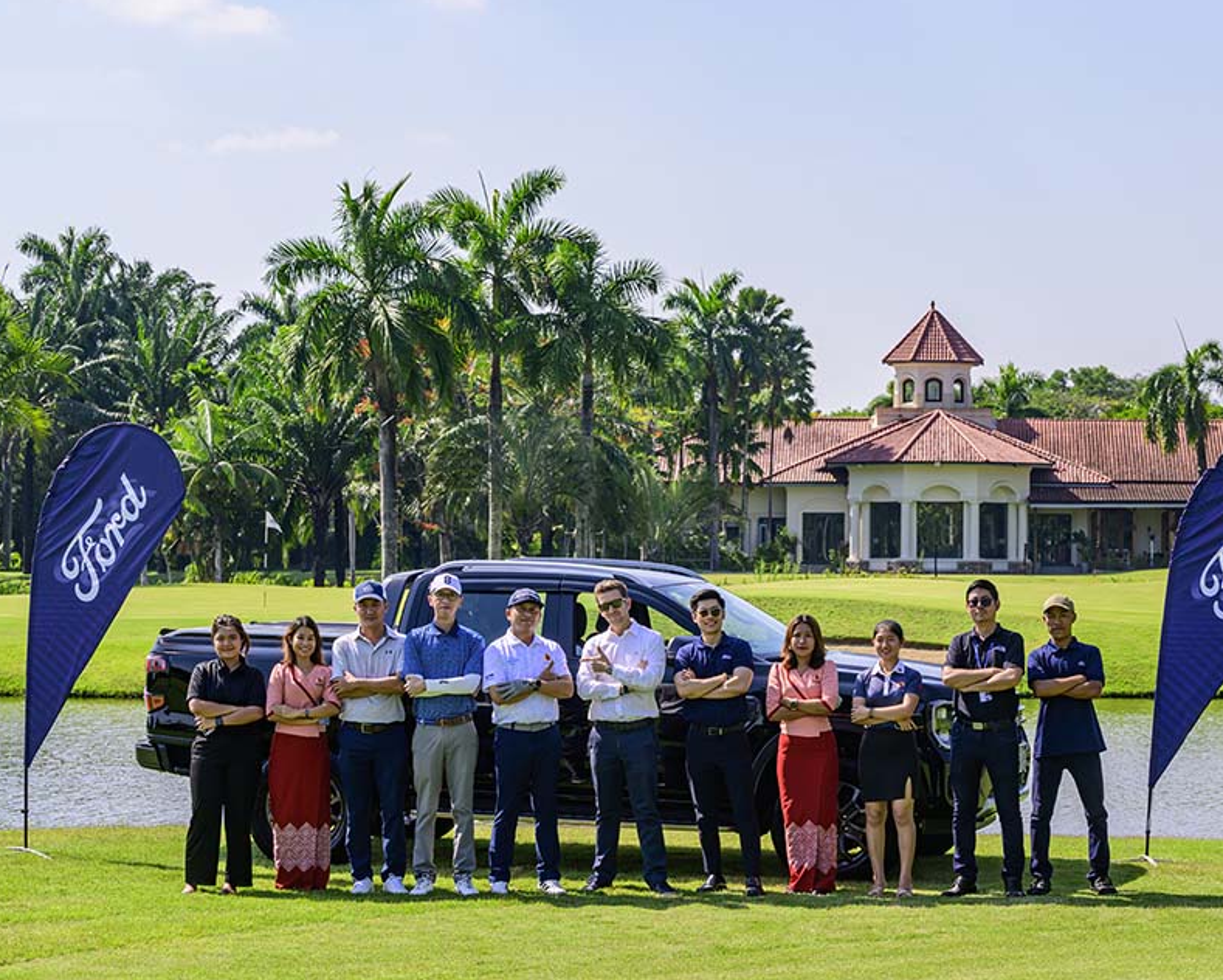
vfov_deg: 15.9
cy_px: 487
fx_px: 3513
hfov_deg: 19.7
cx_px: 653
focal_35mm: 97
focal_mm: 85
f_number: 9
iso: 250
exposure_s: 1/500
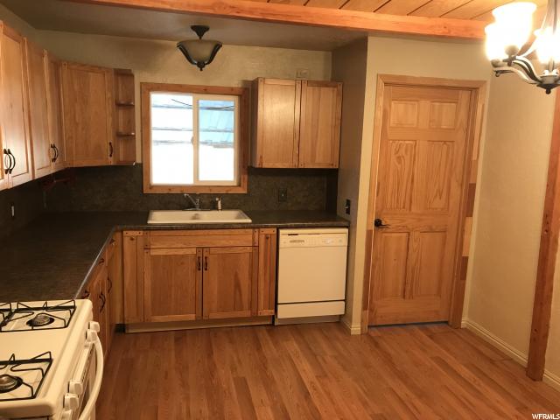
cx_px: 280
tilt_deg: -7.3
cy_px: 210
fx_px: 453
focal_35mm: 28
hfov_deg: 63.4
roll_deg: -2.1
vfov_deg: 49.7
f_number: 1.8
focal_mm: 3.99
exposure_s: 1/15
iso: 50
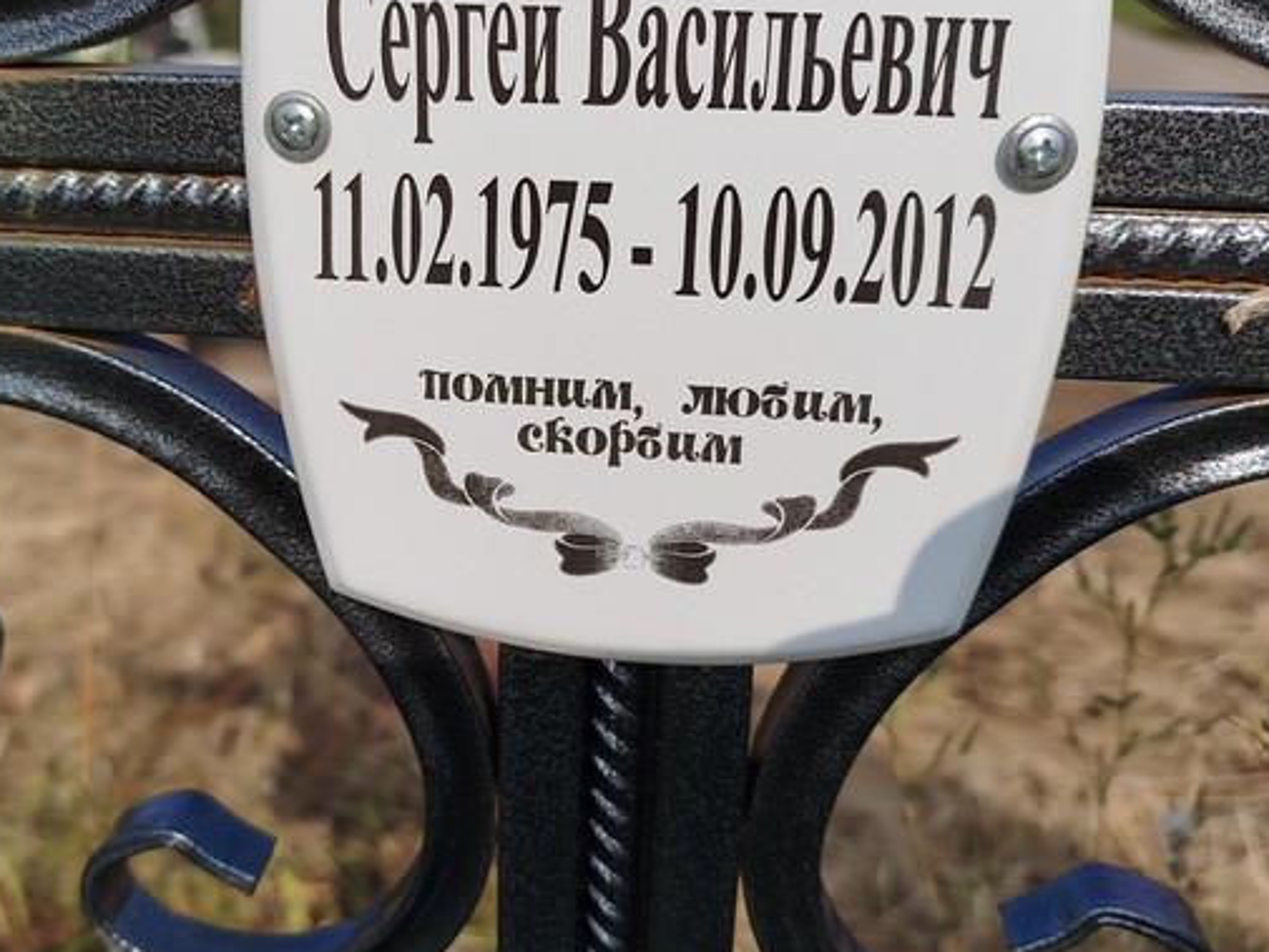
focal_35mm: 38
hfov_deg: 48.6
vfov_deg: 37.7
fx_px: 1393
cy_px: 404
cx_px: 495
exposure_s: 1/1516
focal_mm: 5.31
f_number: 1.7
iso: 50
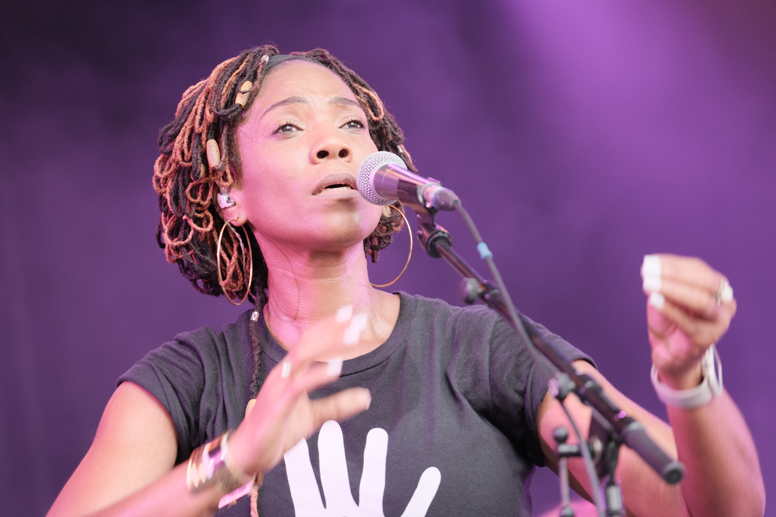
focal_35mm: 210
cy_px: 258
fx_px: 4526
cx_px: 388
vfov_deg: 6.5
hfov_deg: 9.8
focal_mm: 140
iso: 800
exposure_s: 1/80
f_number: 2.8
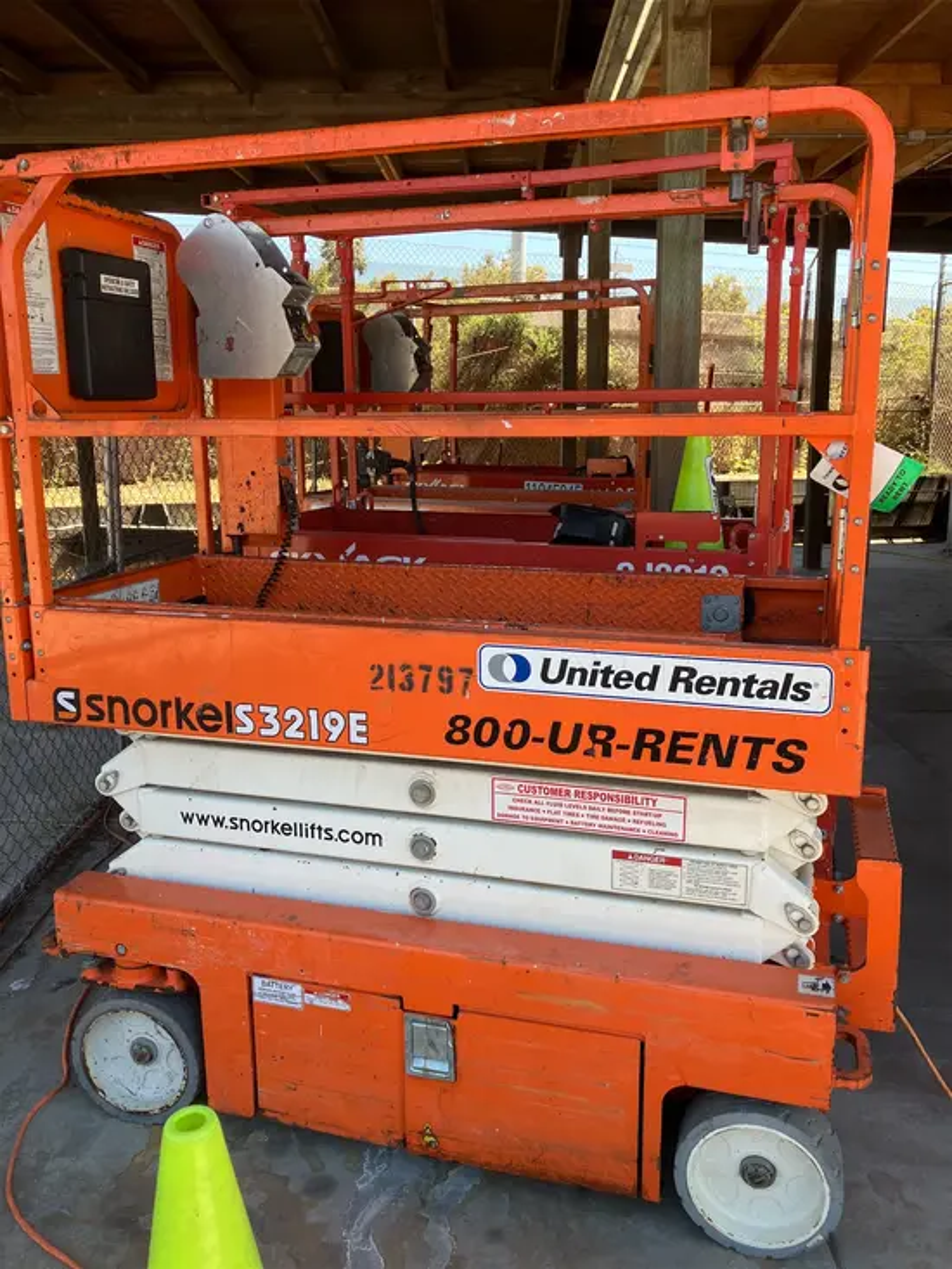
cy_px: 634
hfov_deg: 49.8
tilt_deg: -9.8
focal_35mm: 28
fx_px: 1026
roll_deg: +0.7
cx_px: 476
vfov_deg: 63.4
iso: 25
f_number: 1.8
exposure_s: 1/192
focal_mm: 3.99
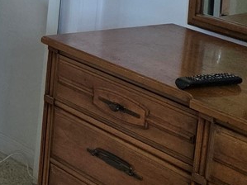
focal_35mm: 123
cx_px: -162
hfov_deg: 14.5
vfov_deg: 11.7
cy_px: -49
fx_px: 877
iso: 160
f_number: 1.7
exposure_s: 1/180
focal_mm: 6.3
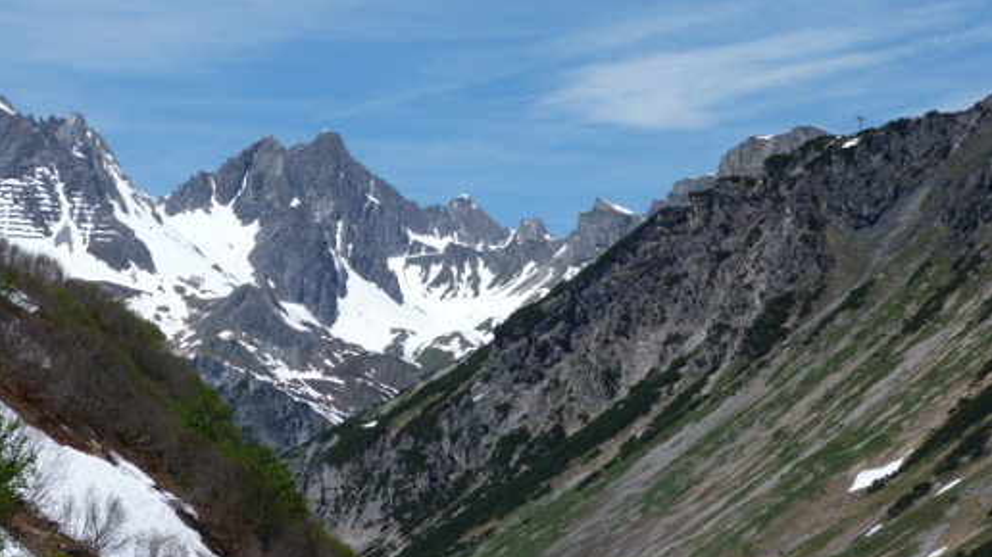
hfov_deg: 19.0
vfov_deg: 10.7
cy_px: 263
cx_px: 496
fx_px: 2972
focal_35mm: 113
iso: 80
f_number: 5.6
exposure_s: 1/500
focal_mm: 18.6
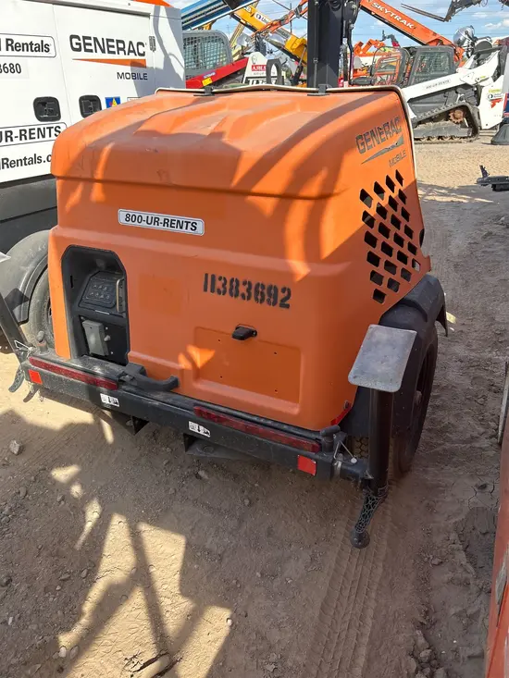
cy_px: 339
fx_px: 510
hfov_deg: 53.1
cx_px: 254
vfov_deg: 67.3
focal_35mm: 26
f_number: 1.5
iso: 50
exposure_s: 1/1311
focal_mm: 5.7
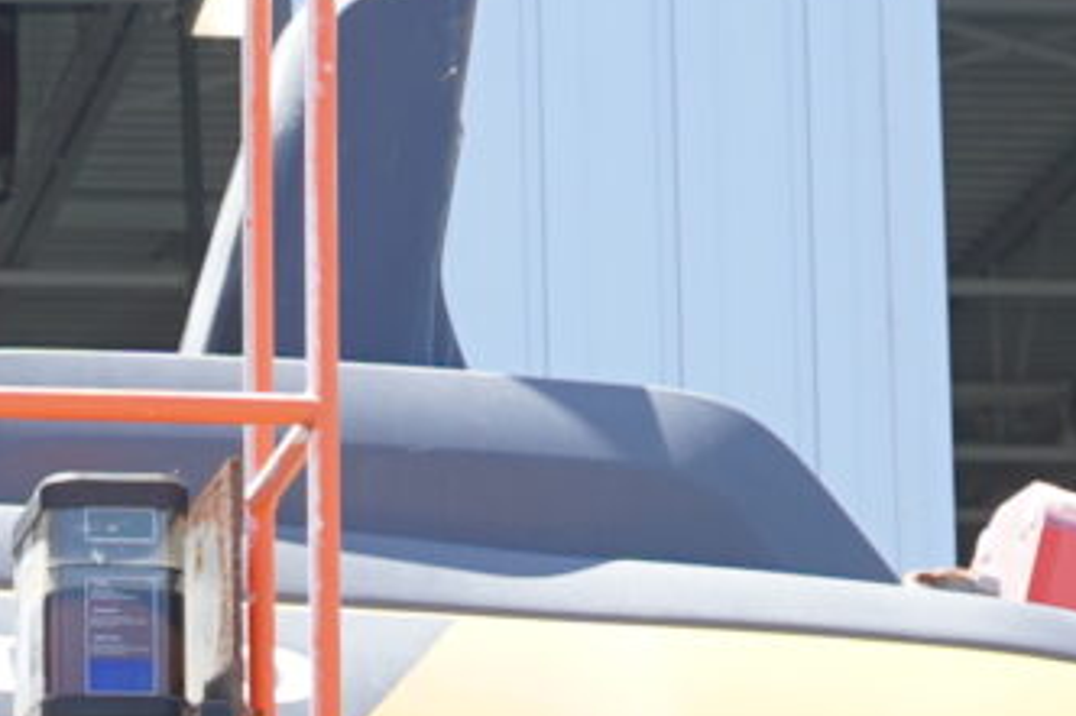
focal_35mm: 216
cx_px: -655
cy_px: 1706
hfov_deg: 9.2
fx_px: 6453
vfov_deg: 6.1
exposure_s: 1/160
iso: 100
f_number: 4.5
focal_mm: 28
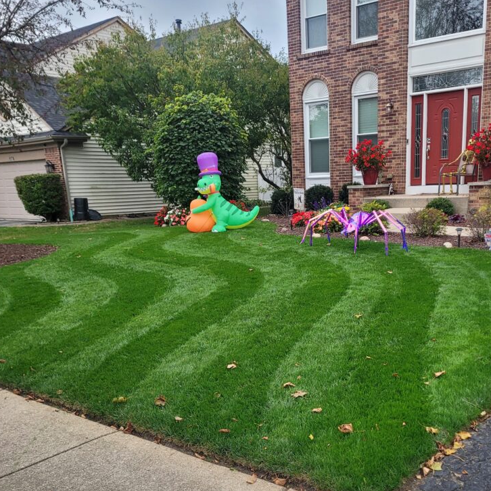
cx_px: 296
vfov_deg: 43.1
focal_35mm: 38
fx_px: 610
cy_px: 338
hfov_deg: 43.6
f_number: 1.8
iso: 100
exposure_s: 1/120
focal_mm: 5.4
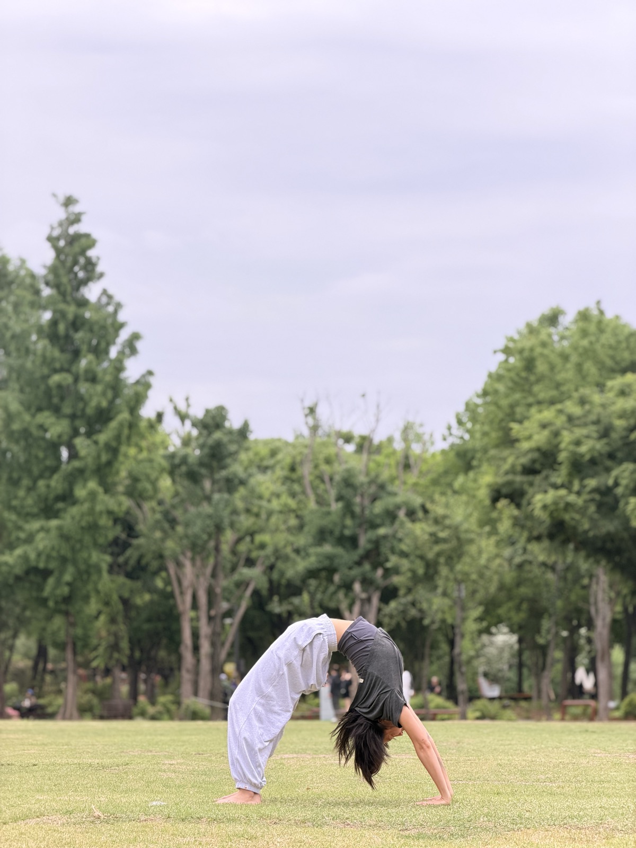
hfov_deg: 14.8
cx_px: 318
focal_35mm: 100
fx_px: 2450
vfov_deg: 19.6
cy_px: 424
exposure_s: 1/269
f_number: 2.8
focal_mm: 16.89
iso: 50
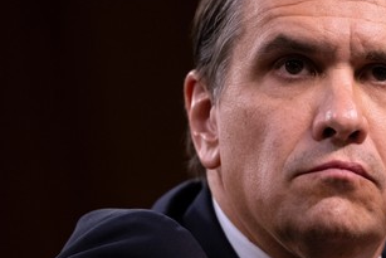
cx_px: 348
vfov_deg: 3.3
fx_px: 4537
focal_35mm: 423
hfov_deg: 4.9
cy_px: 160
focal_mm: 200
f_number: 2.8
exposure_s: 1/640
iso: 4000
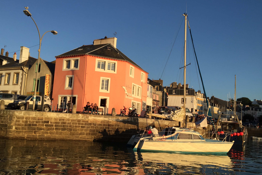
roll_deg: -5.2
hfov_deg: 60.3
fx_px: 226
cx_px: 128
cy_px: 96
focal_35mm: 31
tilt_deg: +6.3
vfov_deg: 42.3
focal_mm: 4.15
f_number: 2.2
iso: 32
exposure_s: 1/1464
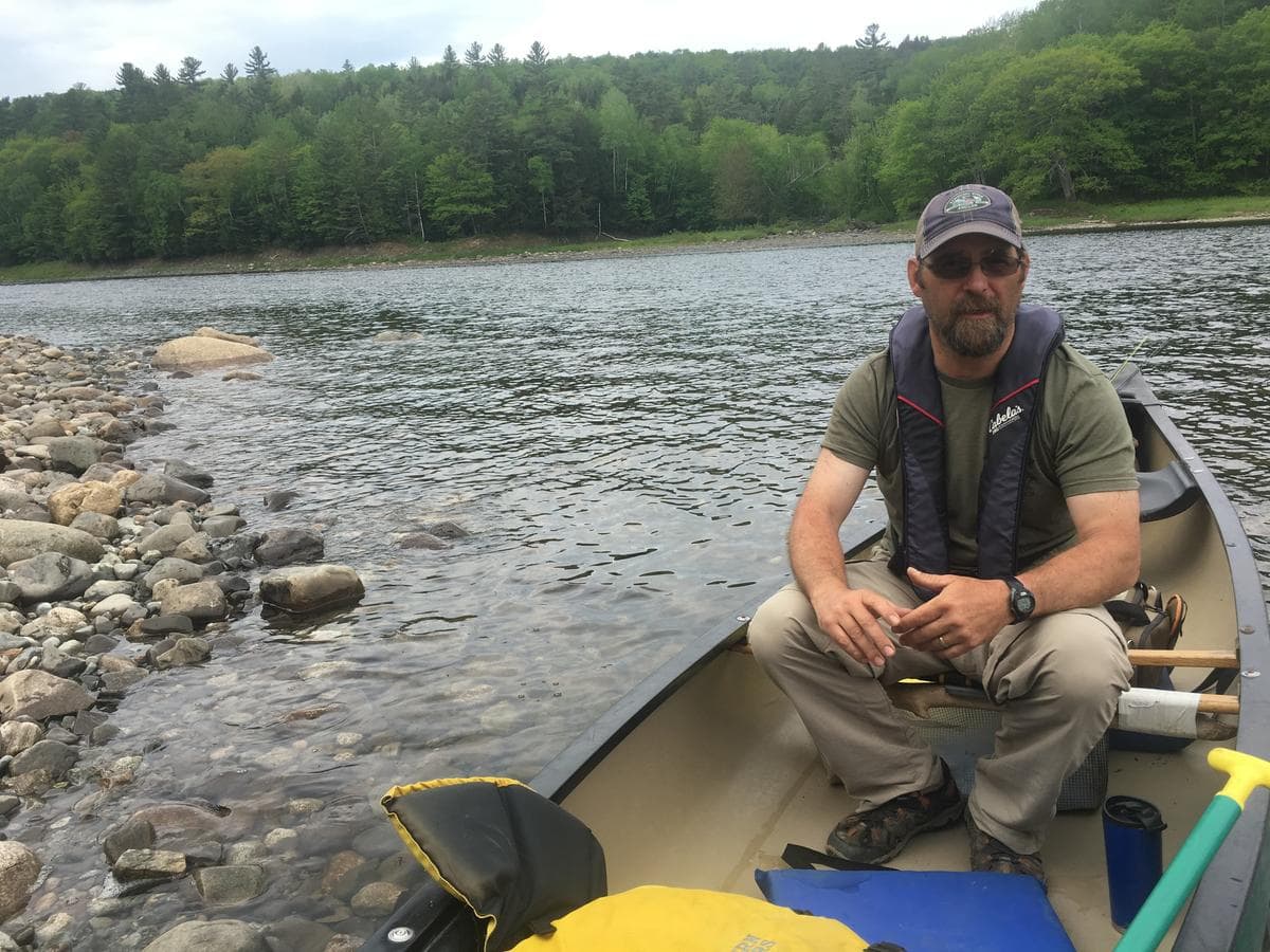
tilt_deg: -11.7
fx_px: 1064
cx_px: 635
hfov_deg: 61.7
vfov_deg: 48.2
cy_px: 476
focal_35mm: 29
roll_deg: +3.6
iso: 25
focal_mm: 4.15
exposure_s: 1/610
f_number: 2.2
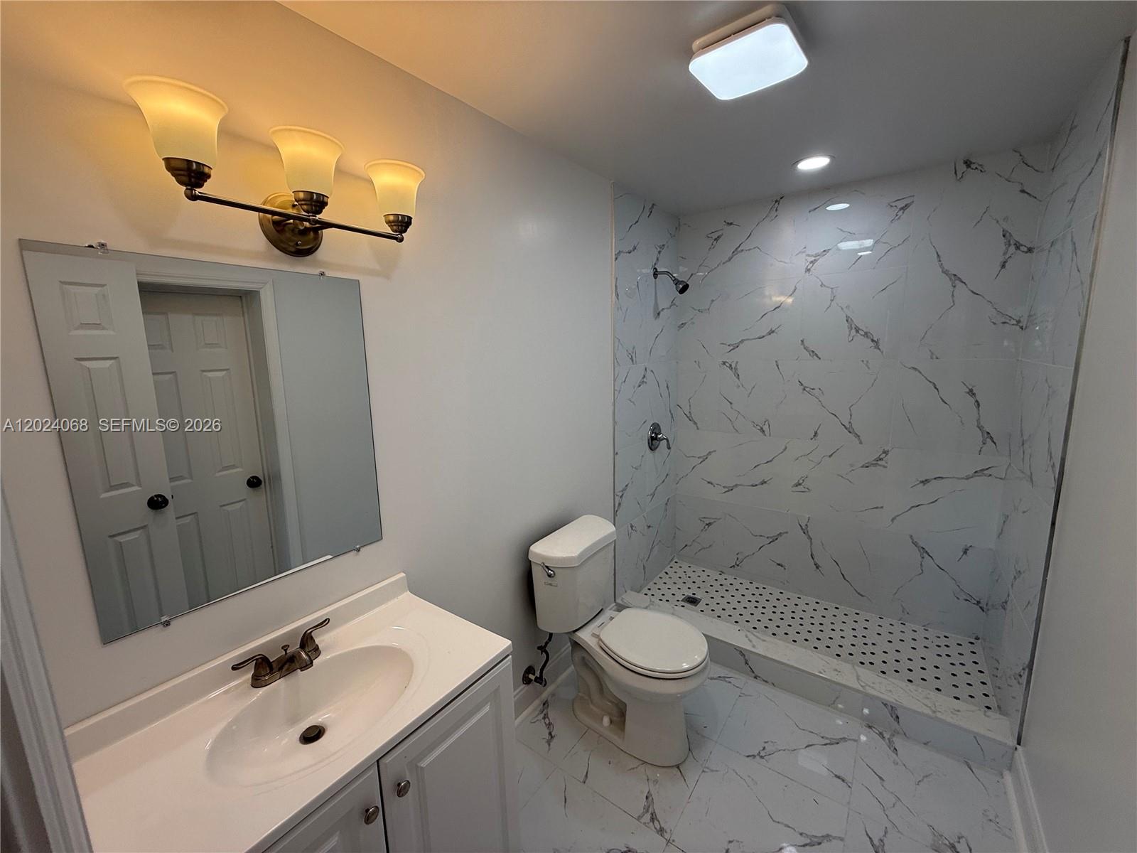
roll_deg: +1.4
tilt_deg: -9.2
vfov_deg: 85.7
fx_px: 460
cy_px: 426
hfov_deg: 102.1
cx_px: 568
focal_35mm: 14
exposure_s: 1/120
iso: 50
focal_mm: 2.22
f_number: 2.2
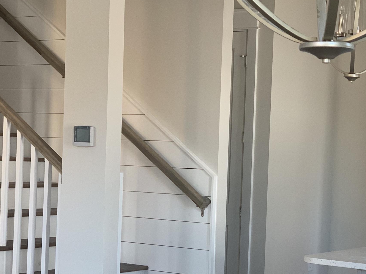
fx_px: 973
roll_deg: -1.3
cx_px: 257
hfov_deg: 21.2
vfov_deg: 16.0
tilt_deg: -0.9
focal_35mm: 92
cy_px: 195
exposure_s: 1/122
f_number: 2.4
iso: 80
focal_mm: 6
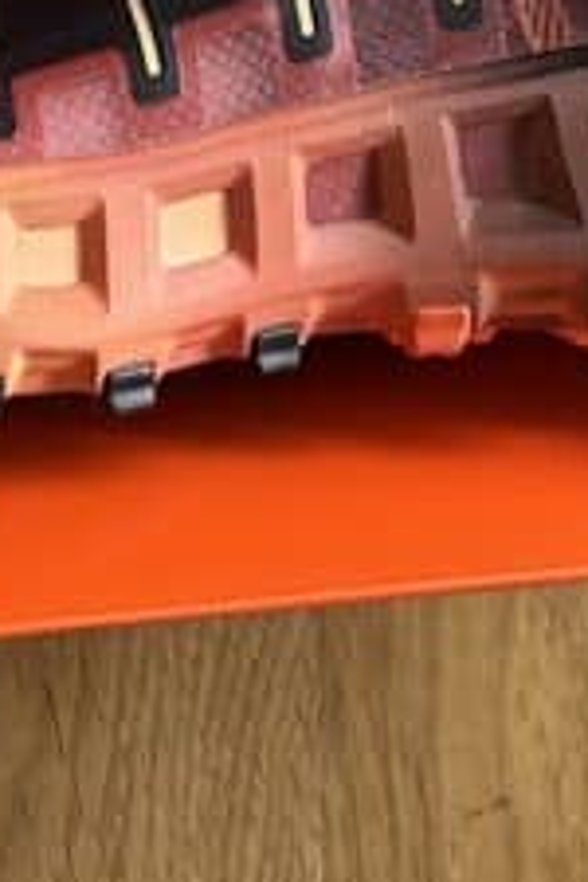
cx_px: 165
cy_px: -894
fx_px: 2940
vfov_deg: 14.2
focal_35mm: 120
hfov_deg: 11.4
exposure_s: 1/60
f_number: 1.6
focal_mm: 5.1
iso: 320
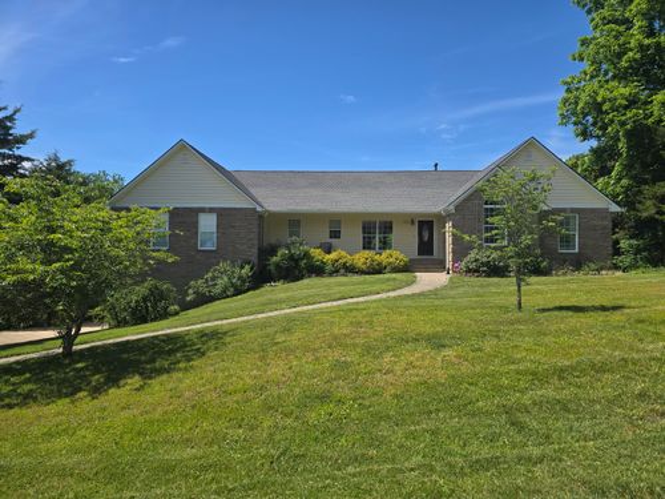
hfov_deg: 73.9
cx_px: 332
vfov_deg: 58.9
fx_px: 442
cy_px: 250
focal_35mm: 23
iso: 12
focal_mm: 6.3
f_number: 1.7
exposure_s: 1/852
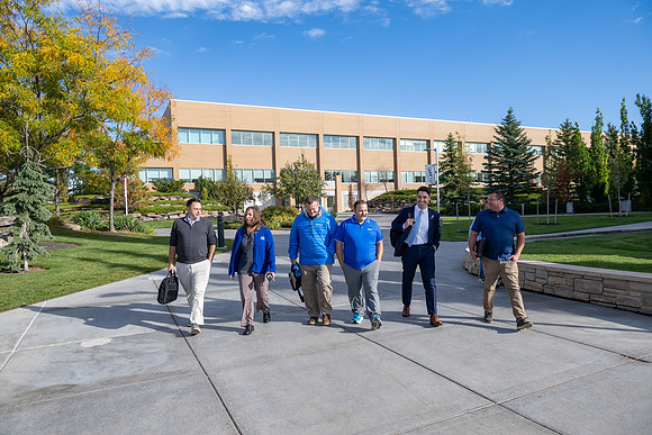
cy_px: 218
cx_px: 326
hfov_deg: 73.7
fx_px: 435
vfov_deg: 53.2
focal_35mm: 24
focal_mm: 24
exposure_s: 1/1000
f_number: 4
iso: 100
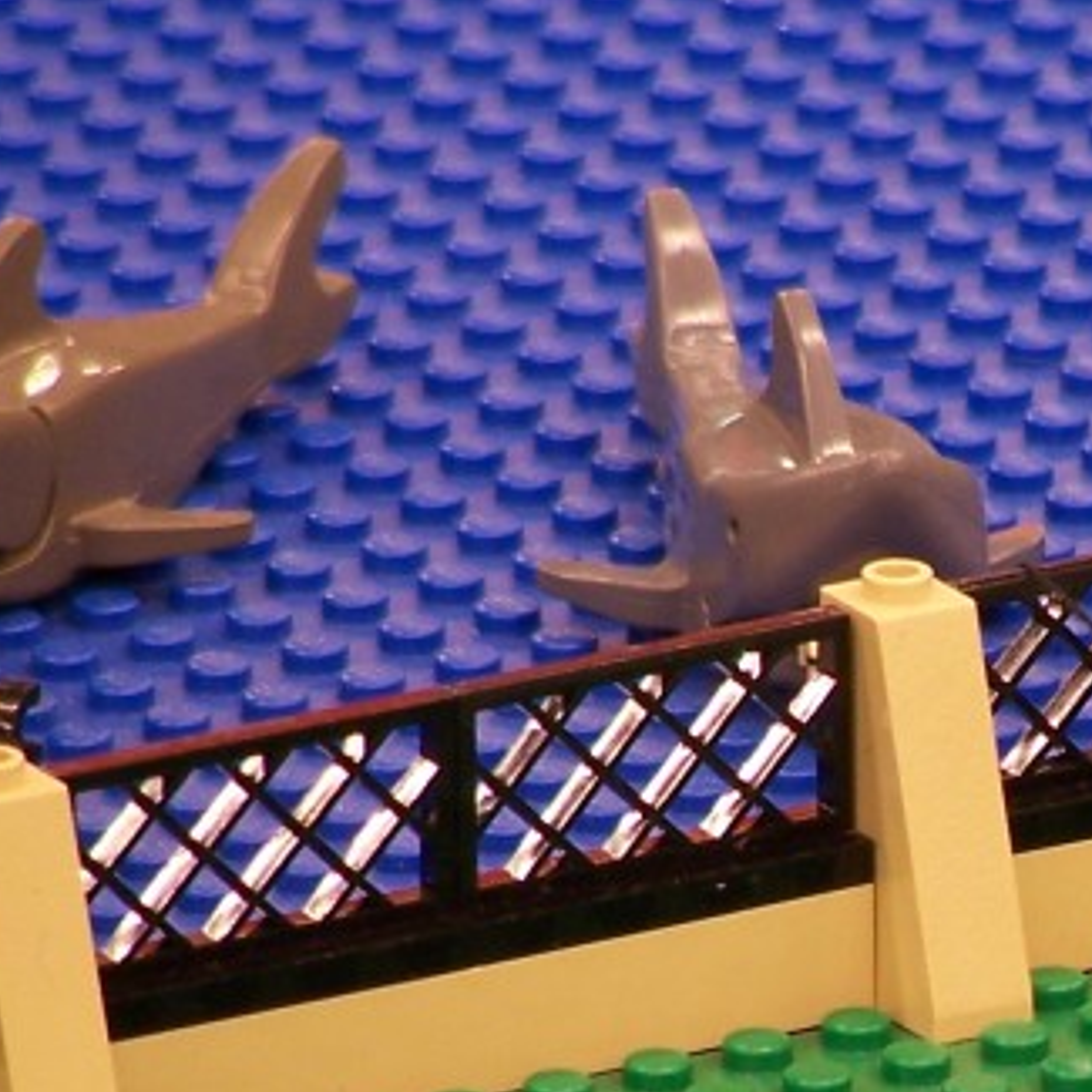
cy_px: 1072
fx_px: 37796
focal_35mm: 1059
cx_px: 1183
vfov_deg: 1.7
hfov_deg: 1.7
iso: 80
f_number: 3.7
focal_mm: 63
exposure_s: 1/3
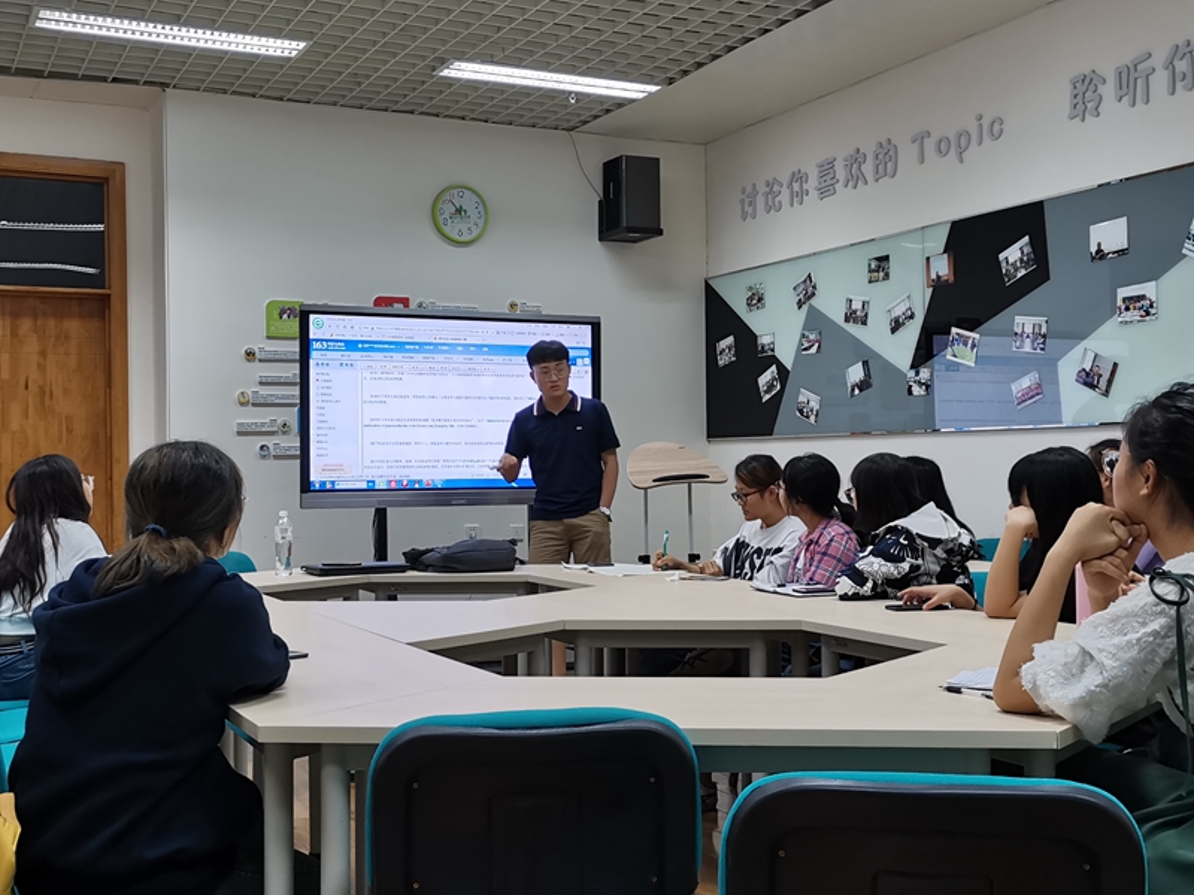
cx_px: 597
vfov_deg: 34.3
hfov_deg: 44.8
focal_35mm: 42
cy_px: 448
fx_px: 1449
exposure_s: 1/100
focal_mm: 4.75
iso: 160
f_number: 1.8
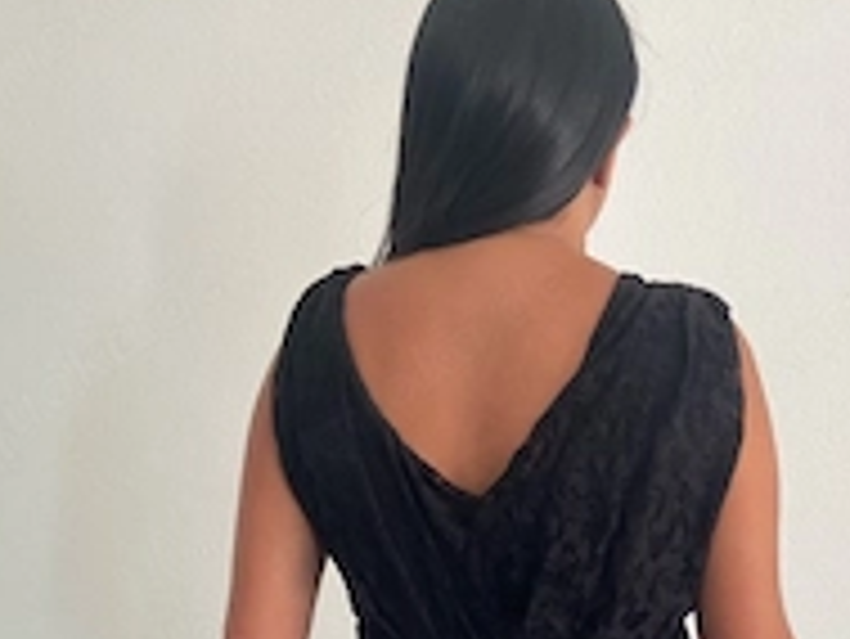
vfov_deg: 24.2
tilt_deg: -13.5
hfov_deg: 34.7
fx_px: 1351
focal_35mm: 55
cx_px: 535
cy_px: 760
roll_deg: +0.4
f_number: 1.8
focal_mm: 4.25
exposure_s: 1/121
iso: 100
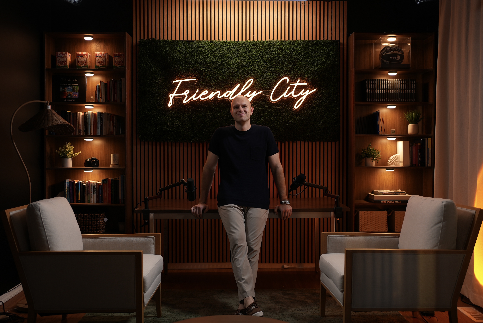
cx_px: 242
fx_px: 470
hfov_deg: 54.4
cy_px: 162
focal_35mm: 35
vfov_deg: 37.9
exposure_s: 1/30
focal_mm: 35
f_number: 1.8
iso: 200
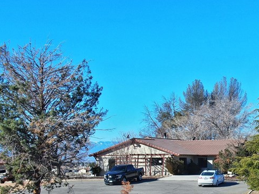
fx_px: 725
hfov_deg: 20.0
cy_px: 167
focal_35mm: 97
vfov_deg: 15.1
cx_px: 211
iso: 100
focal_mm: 8.06
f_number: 3.7
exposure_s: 1/500
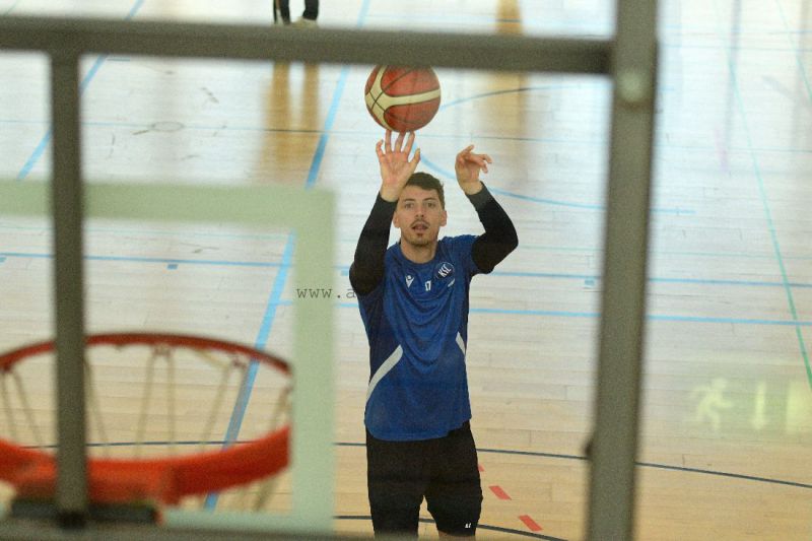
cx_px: 406
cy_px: 270
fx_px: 2368
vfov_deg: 13.0
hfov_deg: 19.5
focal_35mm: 105
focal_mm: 70
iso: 2800
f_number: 2.8
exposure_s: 1/2000
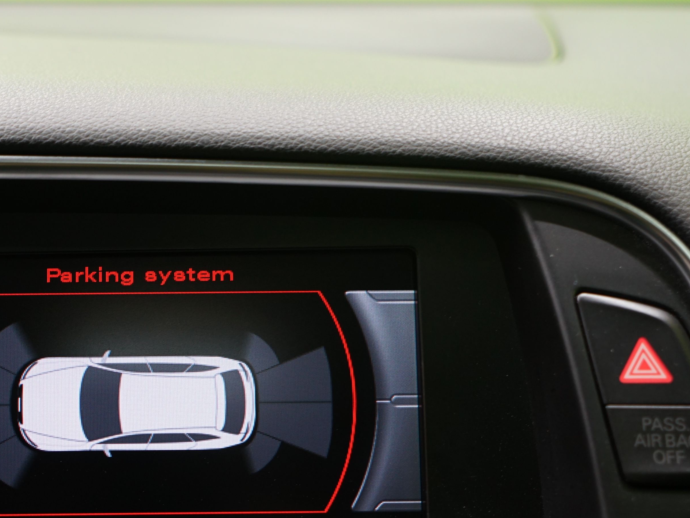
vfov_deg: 20.3
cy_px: 367
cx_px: 158
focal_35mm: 72
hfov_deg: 26.6
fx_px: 1435
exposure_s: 1/25
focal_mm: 46
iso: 800
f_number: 4
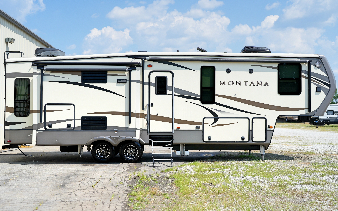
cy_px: 110
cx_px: 169
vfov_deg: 25.3
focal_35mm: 51
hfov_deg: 39.6
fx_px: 470
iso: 100
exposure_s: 1/2000
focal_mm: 50
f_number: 2.8
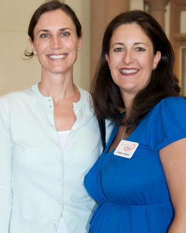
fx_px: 330
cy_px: 129
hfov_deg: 31.4
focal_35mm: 48
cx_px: 93
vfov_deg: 38.7
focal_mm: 28
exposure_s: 1/100
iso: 400
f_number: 2.8
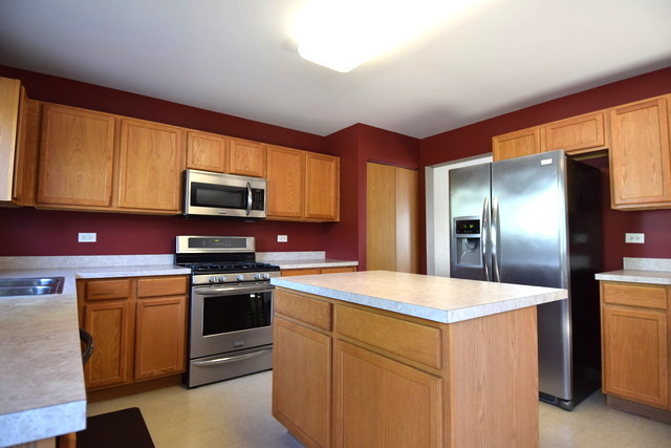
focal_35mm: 18
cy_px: 224
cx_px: 336
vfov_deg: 67.4
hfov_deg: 90.0
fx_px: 336
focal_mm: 12
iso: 400
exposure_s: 1/80
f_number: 4.5
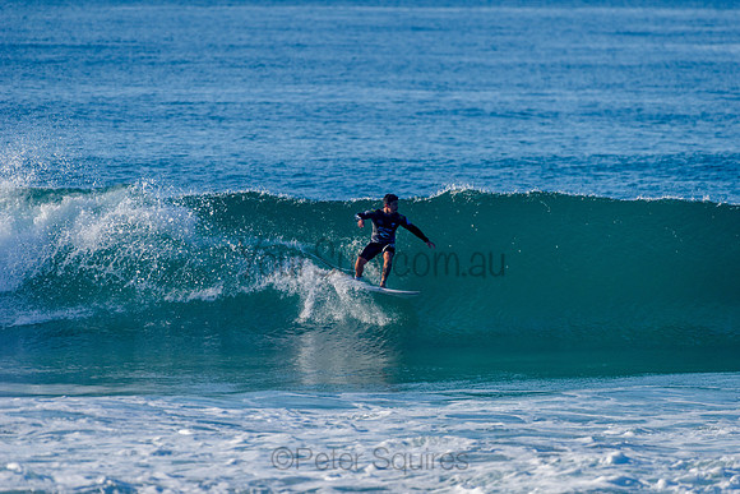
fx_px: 10280
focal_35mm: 500
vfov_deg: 2.8
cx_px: 370
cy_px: 247
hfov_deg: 4.1
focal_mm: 500
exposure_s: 1/2000
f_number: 5.6
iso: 280
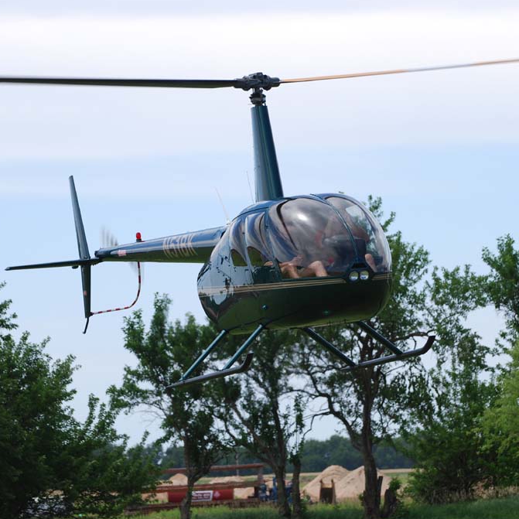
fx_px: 3834
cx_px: 309
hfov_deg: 7.7
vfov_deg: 7.7
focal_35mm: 226
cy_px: 260
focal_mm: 116
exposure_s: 1/500
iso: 125
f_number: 5.6
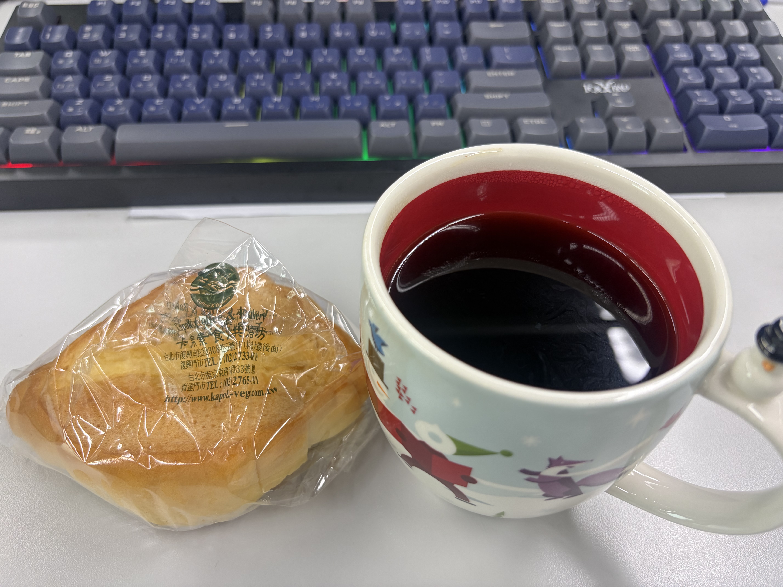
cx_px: 392
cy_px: 294
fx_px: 588
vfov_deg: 53.1
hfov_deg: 67.3
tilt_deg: -48.4
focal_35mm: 26
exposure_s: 1/60
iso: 125
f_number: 1.6
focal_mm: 5.96
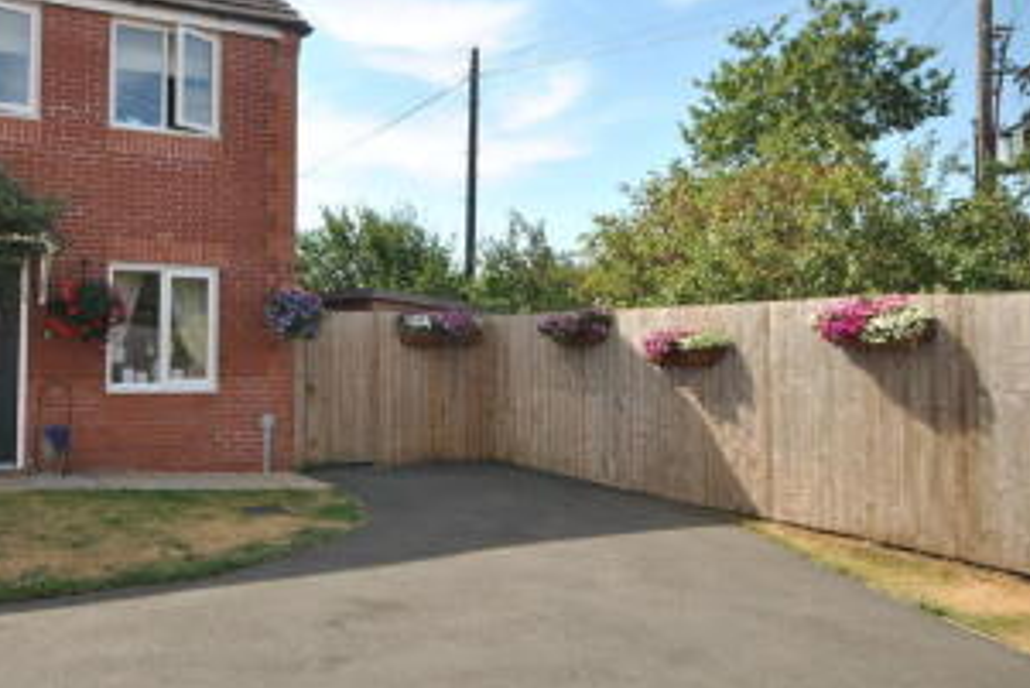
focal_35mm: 31
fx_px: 881
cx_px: 311
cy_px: 310
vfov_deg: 42.6
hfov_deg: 58.7
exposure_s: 1/200
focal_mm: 13
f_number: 7.1
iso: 100
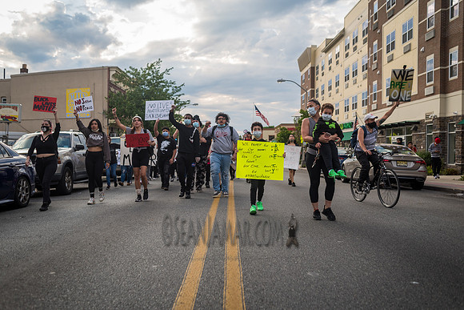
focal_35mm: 35
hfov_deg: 54.4
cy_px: 155
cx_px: 232
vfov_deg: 37.9
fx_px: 451
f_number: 4
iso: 250
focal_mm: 35
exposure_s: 1/800
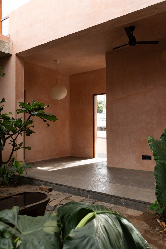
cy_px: 124
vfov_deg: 61.9
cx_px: 83
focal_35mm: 30
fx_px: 207
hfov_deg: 43.6
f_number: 6.3
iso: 100
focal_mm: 20
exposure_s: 1/40
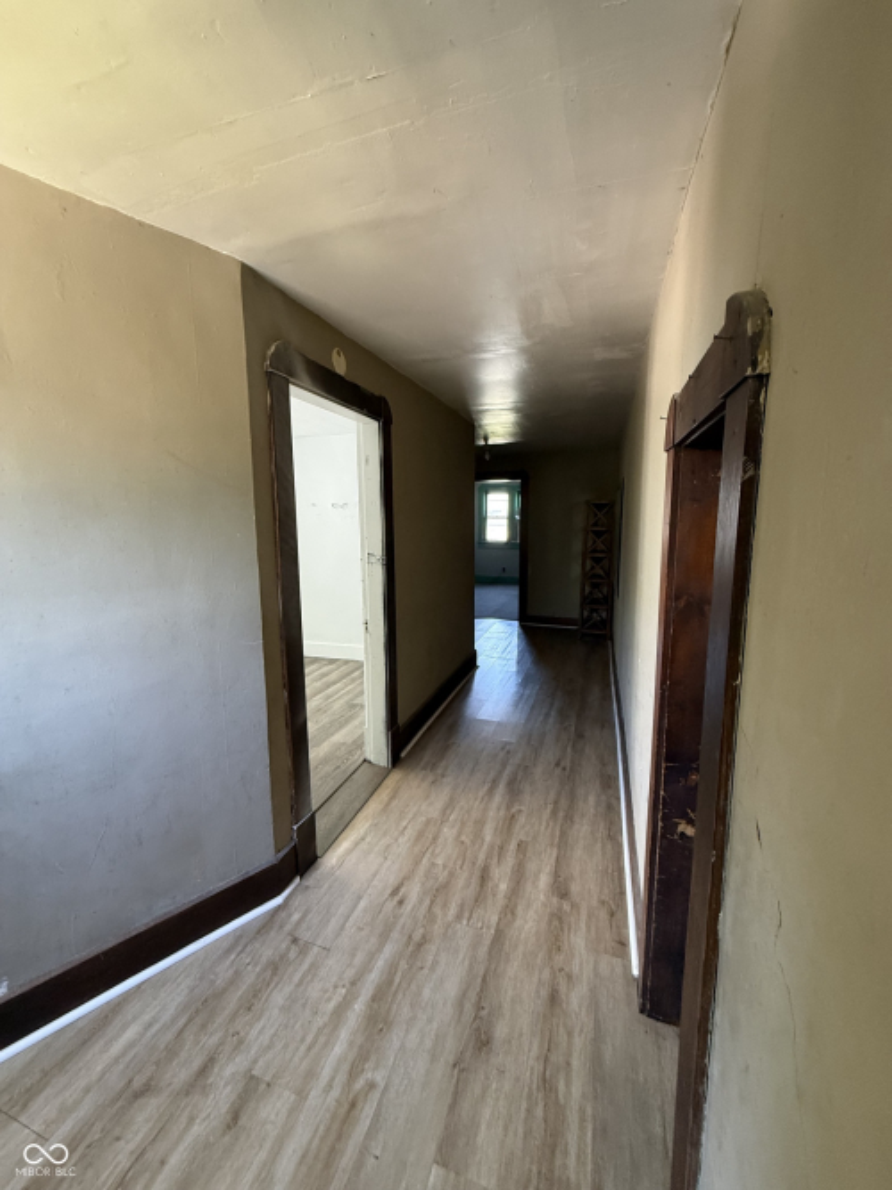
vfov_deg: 102.1
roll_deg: +0.2
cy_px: 595
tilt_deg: -9.7
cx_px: 446
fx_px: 481
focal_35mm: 14
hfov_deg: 85.7
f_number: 2.2
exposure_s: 1/60
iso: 400
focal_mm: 2.22
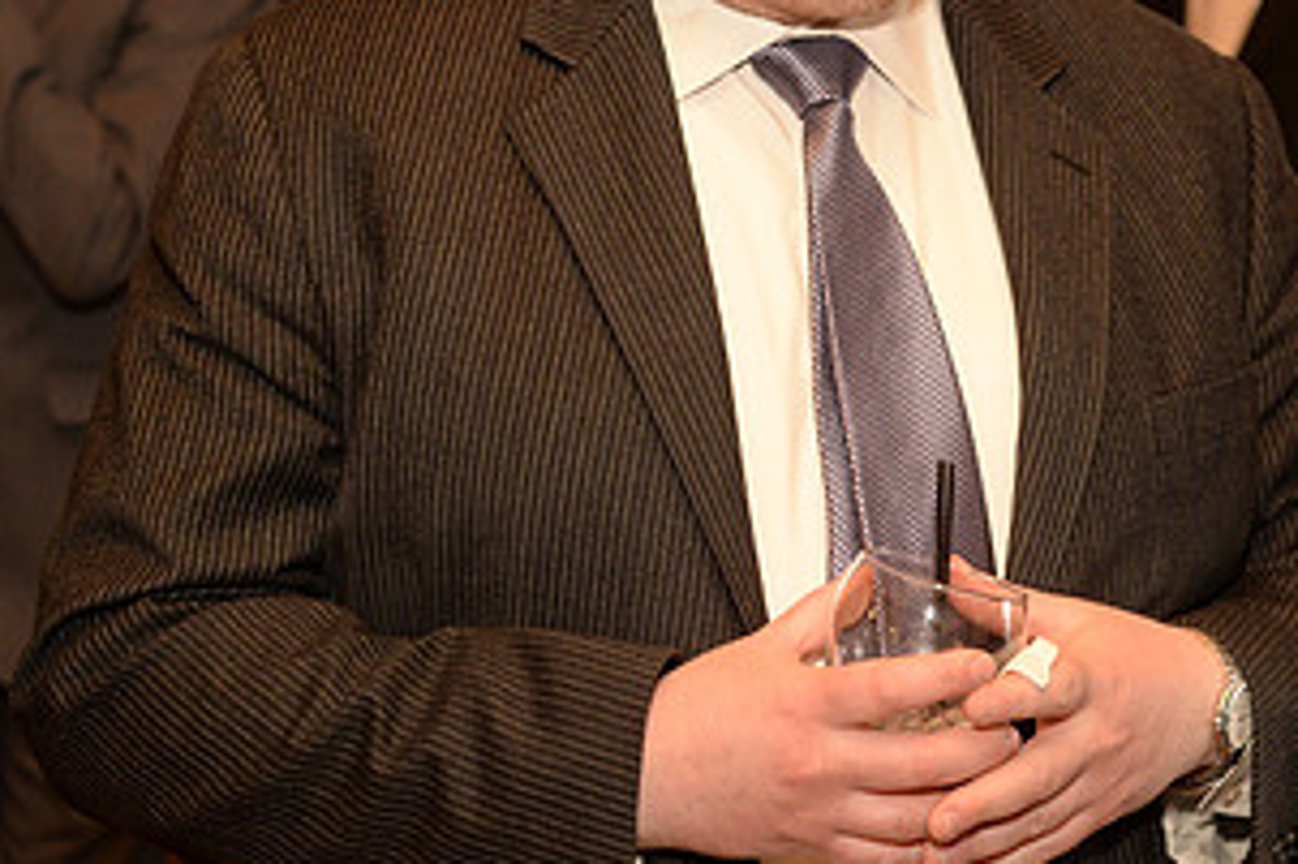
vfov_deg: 14.1
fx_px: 3459
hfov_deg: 21.2
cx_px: 872
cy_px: 56
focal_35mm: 96
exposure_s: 1/100
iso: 2000
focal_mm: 50
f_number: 5
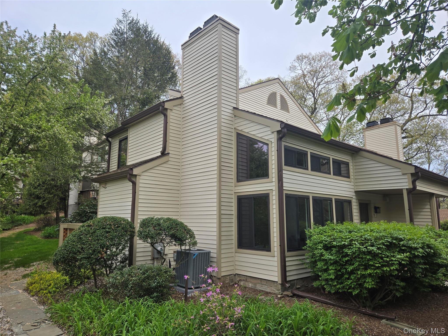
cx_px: 224
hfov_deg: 73.9
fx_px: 298
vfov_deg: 58.9
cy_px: 168
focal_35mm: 23
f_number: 1.8
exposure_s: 1/1090
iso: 25
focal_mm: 5.4
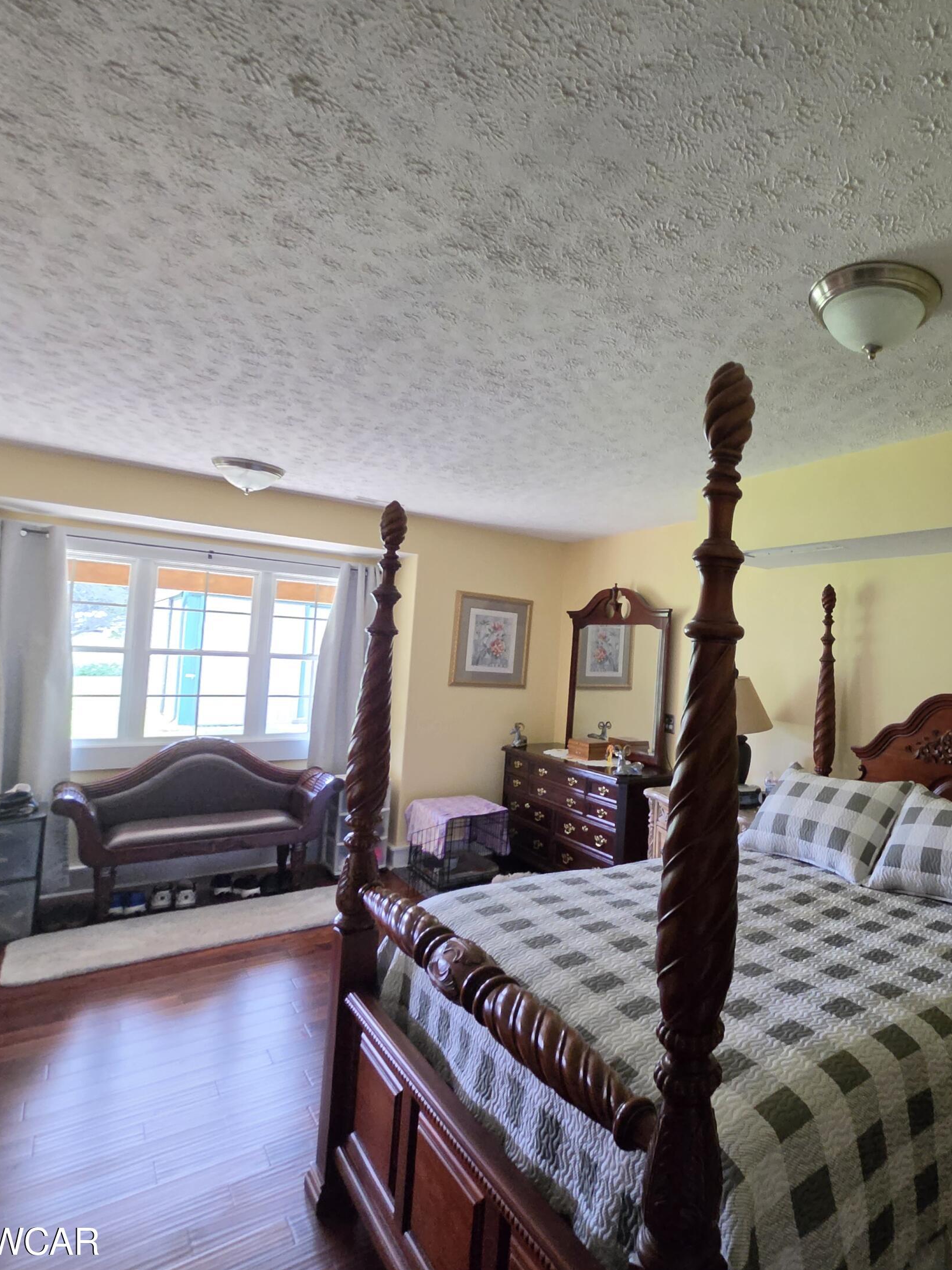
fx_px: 660
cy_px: 643
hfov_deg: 65.9
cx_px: 745
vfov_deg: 87.8
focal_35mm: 18
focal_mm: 1.7
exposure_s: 1/60
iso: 400
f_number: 2.2
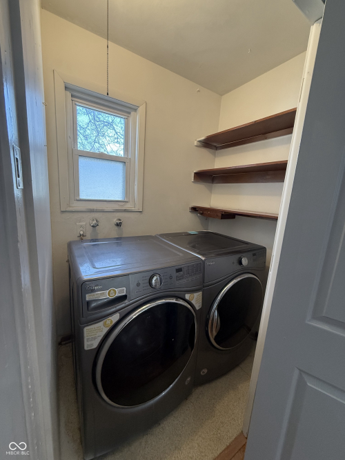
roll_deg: -3.7
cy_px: 230
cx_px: 172
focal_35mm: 14
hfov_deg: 85.7
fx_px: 186
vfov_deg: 102.1
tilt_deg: -8.6
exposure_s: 1/120
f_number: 2.2
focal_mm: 2.22
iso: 320
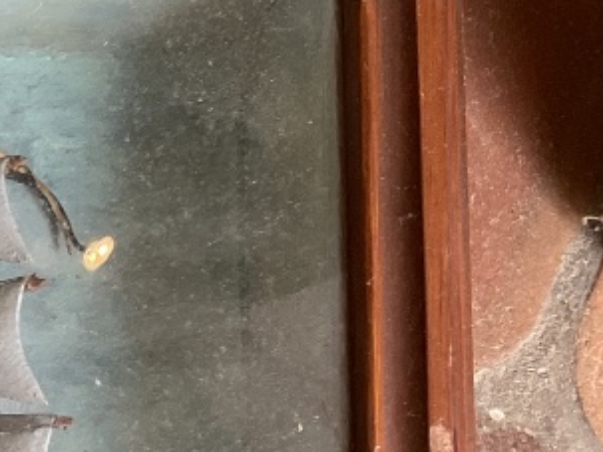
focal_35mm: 115
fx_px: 2002
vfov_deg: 12.6
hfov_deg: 15.2
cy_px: 542
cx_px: -426
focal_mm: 3
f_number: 1.8
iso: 50
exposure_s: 1/60
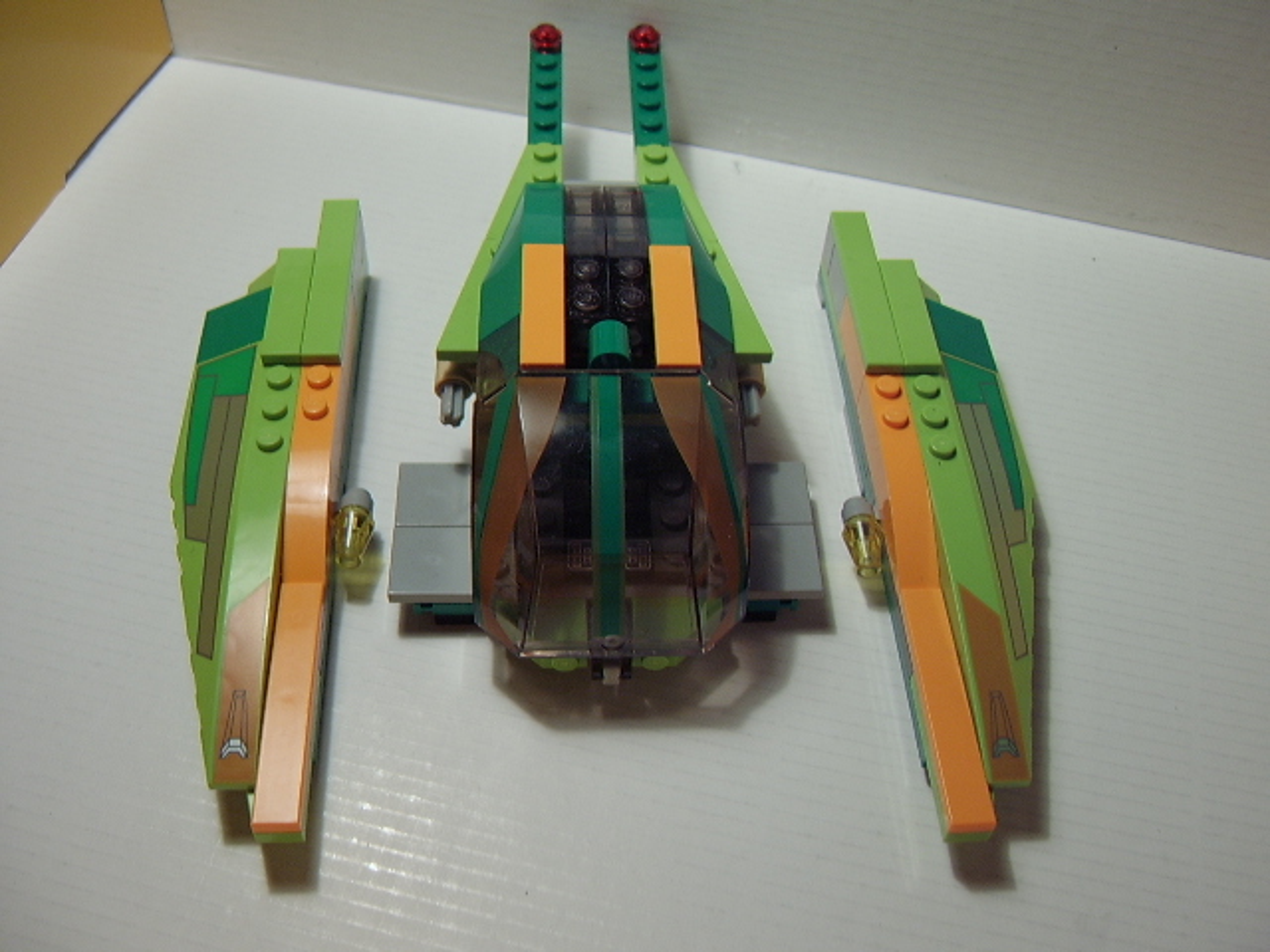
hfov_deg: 58.4
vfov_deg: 45.4
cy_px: 476
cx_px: 635
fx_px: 1137
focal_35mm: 31
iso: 100
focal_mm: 8.13
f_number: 2.7
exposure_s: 1/36
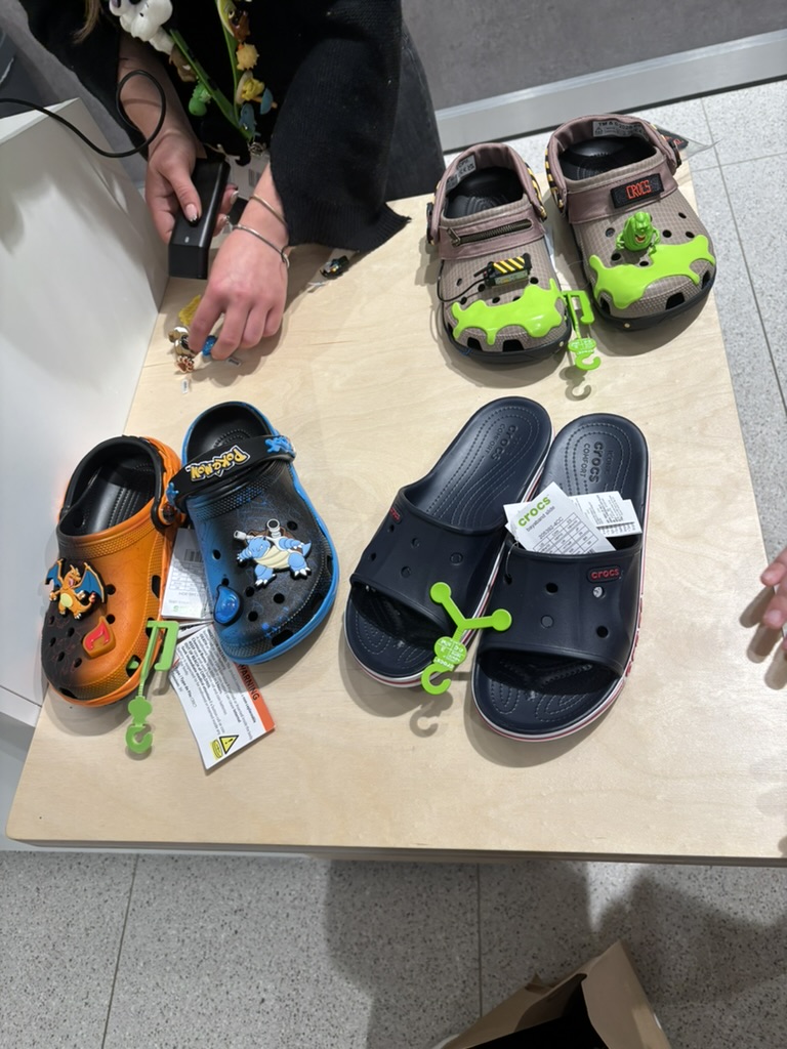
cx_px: 394
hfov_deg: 53.1
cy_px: 524
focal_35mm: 26
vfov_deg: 67.3
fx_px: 788
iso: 64
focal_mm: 5.96
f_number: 1.6
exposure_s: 1/118
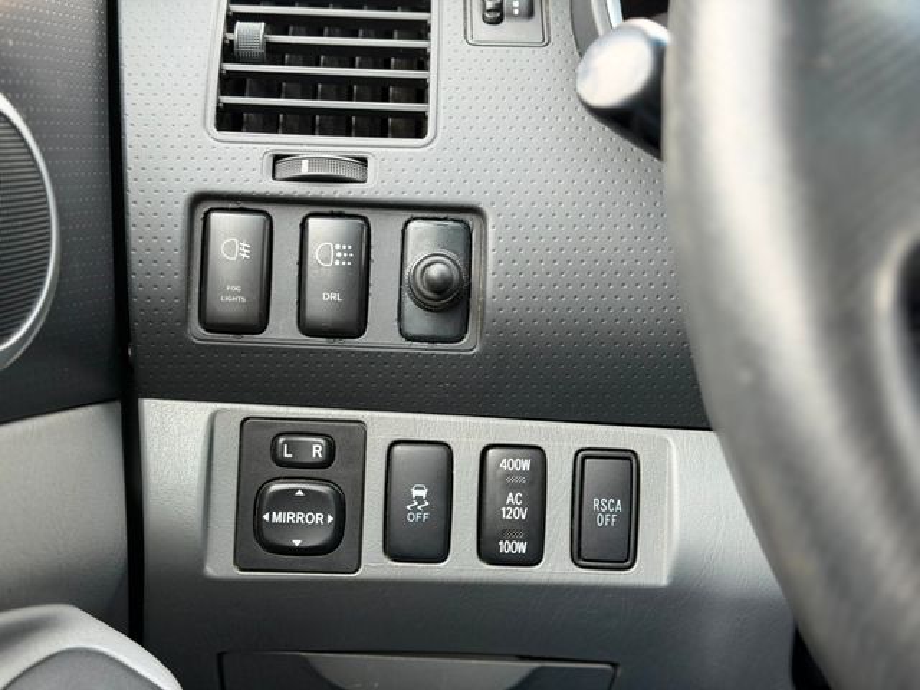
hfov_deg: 39.7
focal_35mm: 48
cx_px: 460
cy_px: 345
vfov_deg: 30.3
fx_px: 1276
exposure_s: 1/100
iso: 160
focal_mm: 6.76
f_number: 1.78
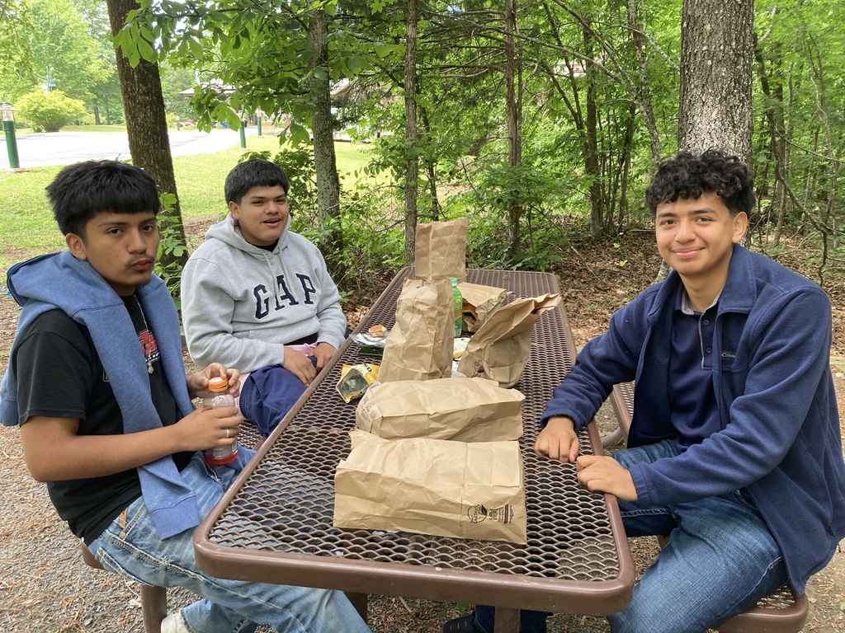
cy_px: 316
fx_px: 683
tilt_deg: -16.3
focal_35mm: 28
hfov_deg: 63.4
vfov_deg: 49.7
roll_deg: -0.5
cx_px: 422
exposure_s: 1/121
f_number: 1.8
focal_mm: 3.99
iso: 80
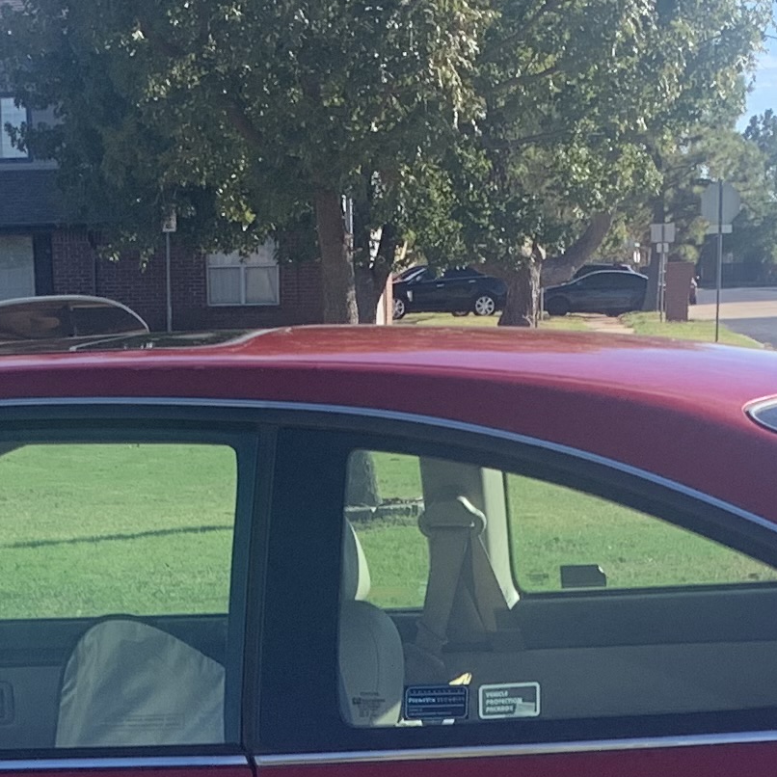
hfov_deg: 15.1
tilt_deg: -21.0
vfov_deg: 13.7
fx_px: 2920
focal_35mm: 115
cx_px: 247
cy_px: 1350
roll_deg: +1.7
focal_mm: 4.25
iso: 25
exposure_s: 1/673
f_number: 1.8
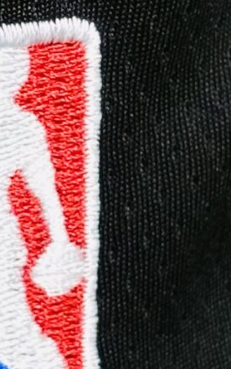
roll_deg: +0.9
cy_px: 134
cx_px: 2
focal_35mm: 317
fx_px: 3194
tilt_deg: -15.9
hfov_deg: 4.1
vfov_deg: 6.6
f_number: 1.6
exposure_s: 1/50
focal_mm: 5.96
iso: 100
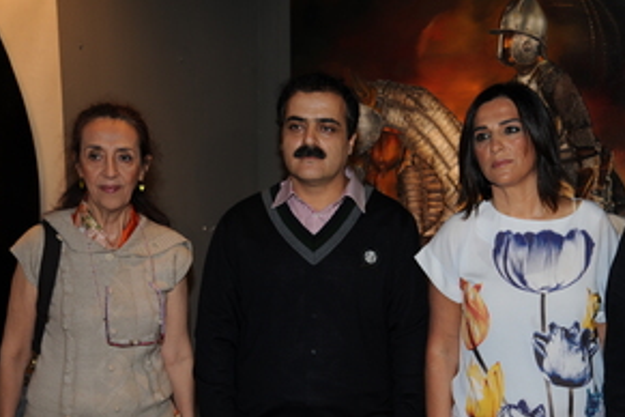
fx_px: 972
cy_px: 308
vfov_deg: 24.0
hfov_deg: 35.3
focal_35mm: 56
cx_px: 415
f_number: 5.6
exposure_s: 1/60
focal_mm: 34
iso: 400
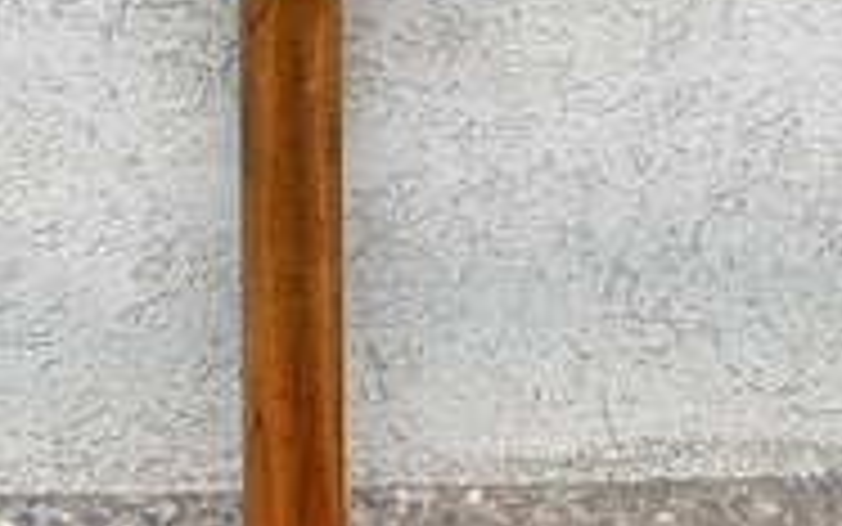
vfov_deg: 21.8
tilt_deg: -35.6
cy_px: 400
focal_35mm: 59
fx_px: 1354
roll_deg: -4.1
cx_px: 306
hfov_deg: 34.3
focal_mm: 4.25
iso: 32
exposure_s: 1/165
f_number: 1.8
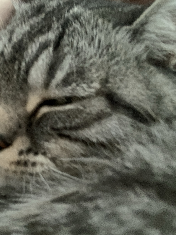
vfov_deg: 39.6
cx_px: 40
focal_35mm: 48
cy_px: 129
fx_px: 325
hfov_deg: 29.7
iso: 640
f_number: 2.2
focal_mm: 2.87
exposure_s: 1/15
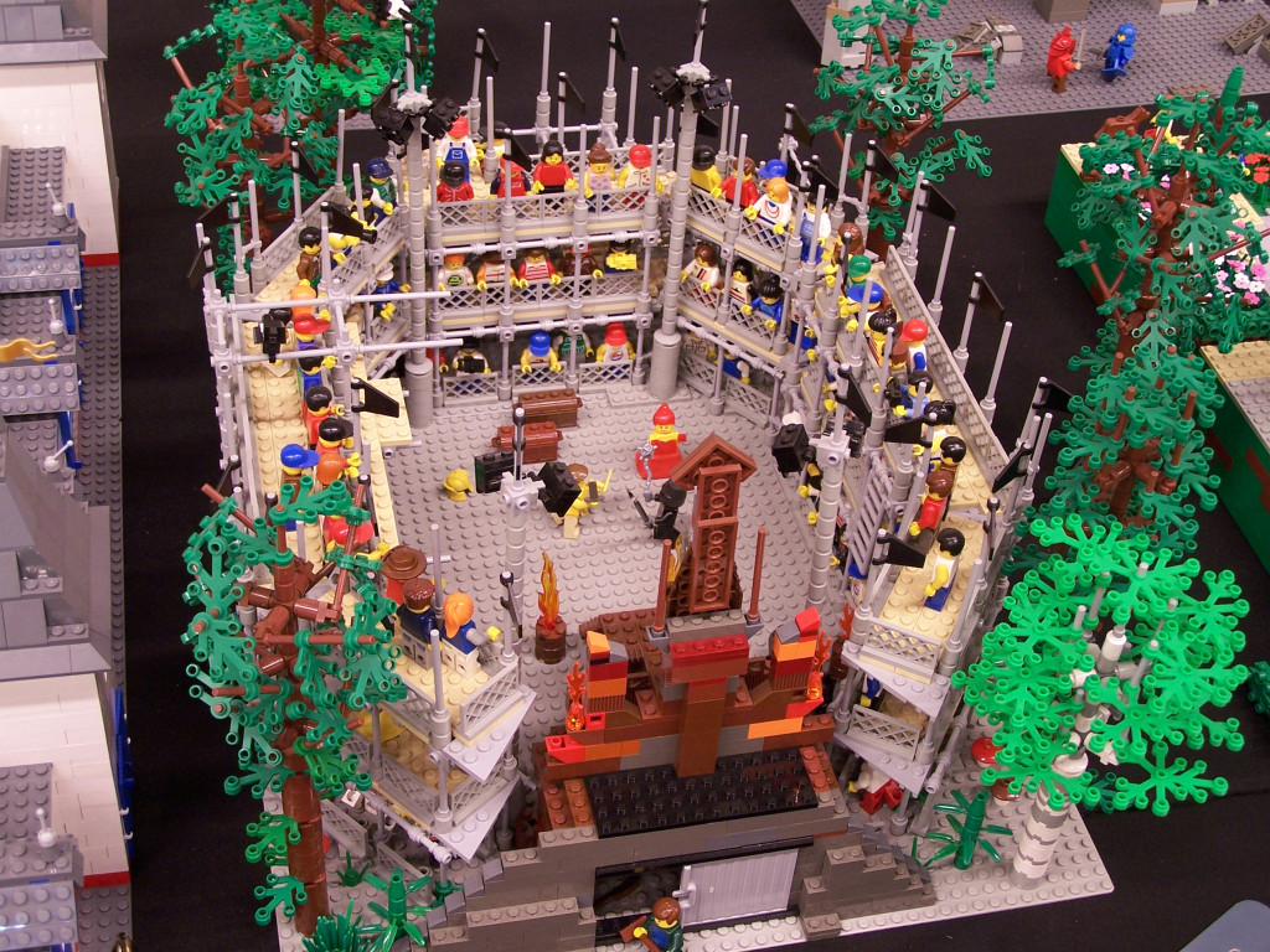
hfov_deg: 34.3
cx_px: 635
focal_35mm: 56
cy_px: 476
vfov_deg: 26.1
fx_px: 2055
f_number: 3.1
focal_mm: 9.3
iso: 80
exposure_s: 1/2
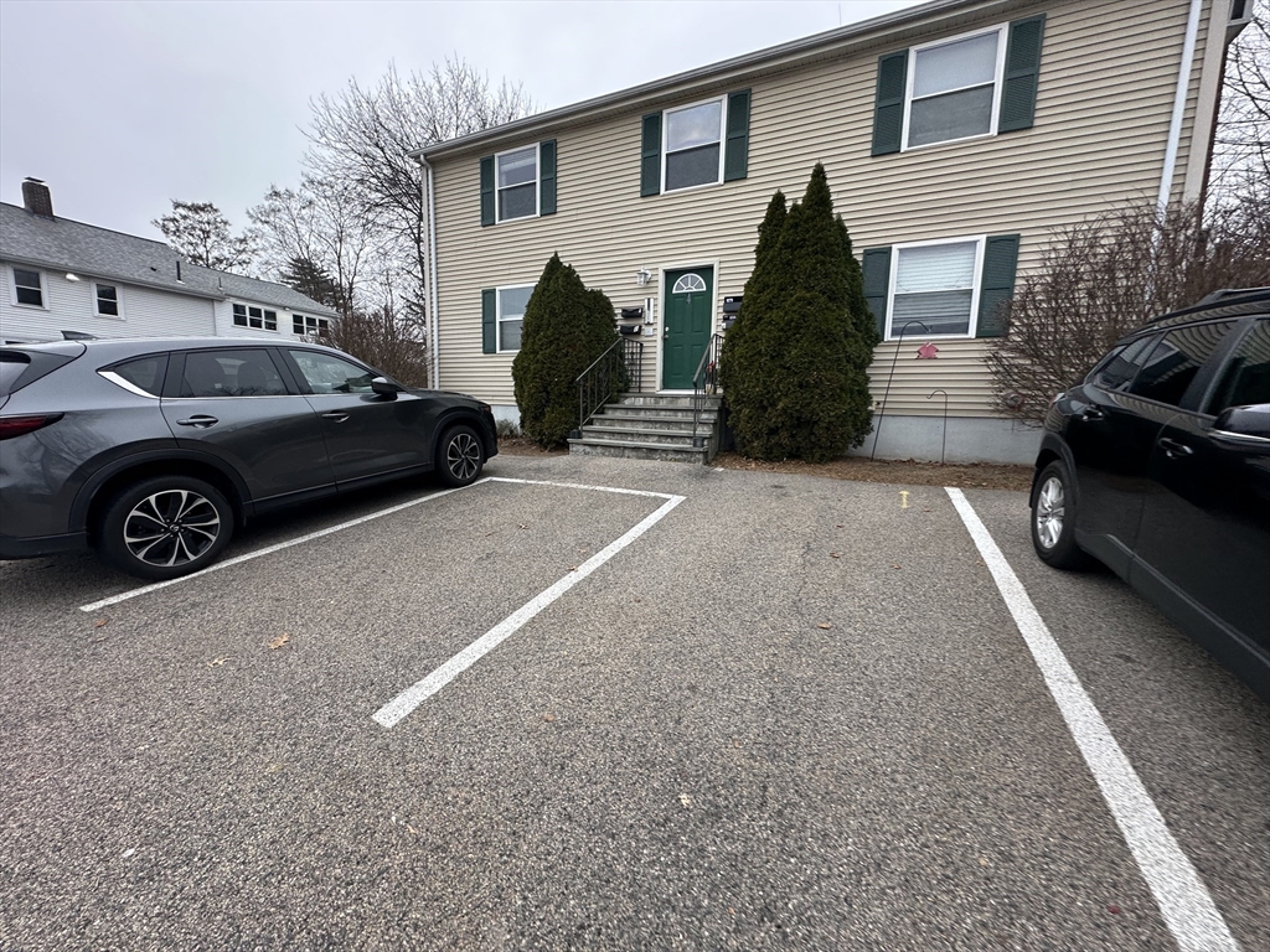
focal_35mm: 14
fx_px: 514
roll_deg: -2.4
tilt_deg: -4.3
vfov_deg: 85.7
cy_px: 476
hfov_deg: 102.1
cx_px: 635
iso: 64
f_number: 2.2
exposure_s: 1/99
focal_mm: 2.22
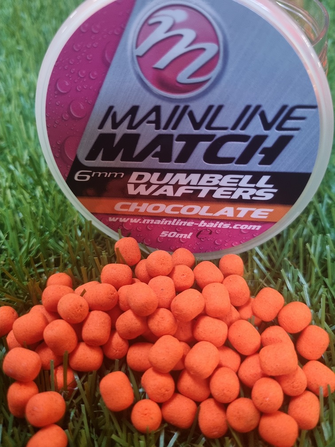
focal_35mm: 26
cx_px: 168
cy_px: 224
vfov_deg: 67.3
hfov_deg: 53.1
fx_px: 335
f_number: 1.8
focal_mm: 5.4
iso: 400
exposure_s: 1/50
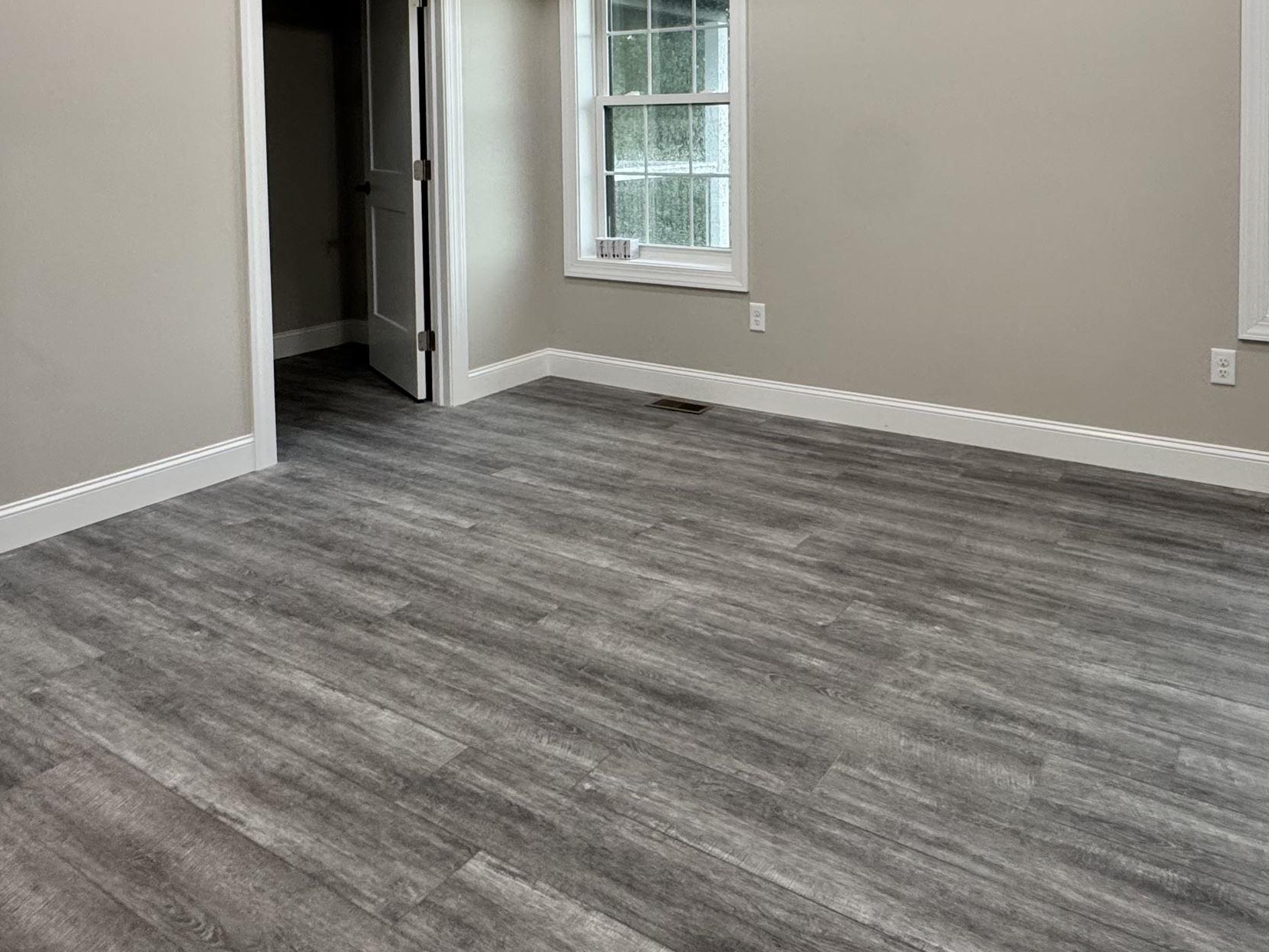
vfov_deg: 49.7
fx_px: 953
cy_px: 180
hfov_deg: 66.5
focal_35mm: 26
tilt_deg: -3.4
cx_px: 772
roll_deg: -0.2
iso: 250
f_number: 2.2
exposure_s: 1/120
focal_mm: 2.22
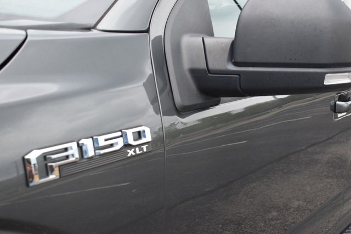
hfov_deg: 42.3
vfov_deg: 29.0
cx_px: 176
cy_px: 117
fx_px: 453
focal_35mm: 46
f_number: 5
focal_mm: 31
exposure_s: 1/250
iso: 400
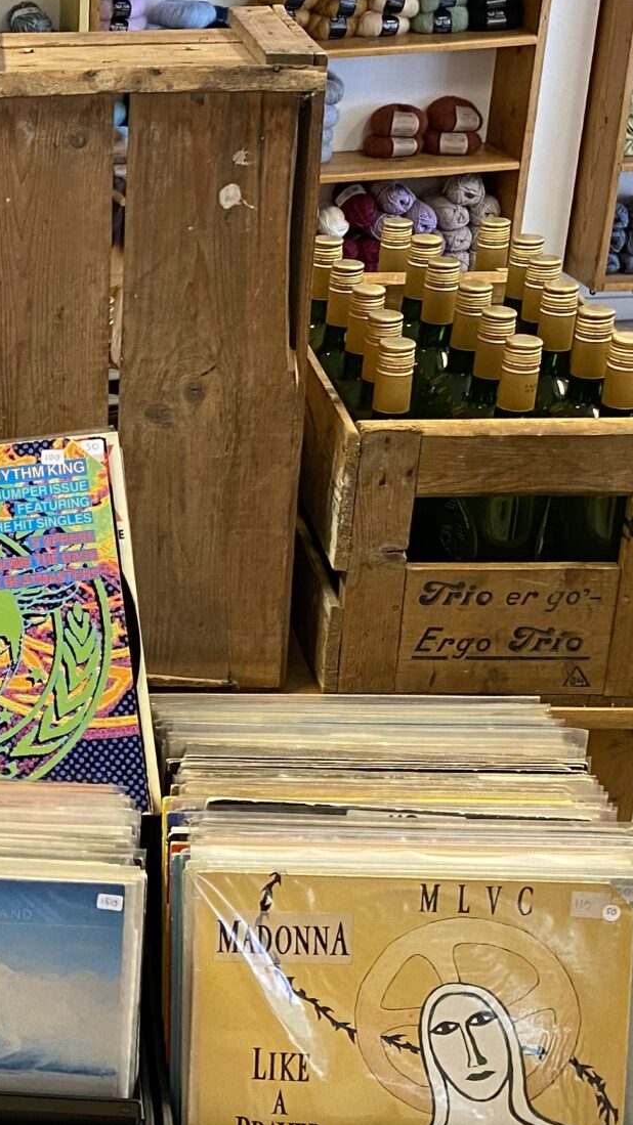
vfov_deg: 31.9
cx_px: -334
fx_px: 1970
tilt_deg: -23.2
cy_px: 515
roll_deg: +3.4
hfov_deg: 16.5
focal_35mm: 66
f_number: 1.8
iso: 100
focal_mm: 4.25
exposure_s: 1/50
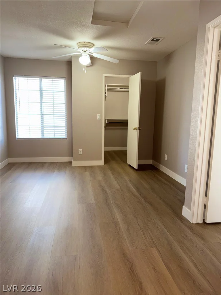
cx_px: 110
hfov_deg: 56.8
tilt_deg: -7.9
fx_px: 204
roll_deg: -1.4
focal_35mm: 24
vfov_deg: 71.6
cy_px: 148
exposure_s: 1/26
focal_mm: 6.76
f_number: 1.78
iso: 80
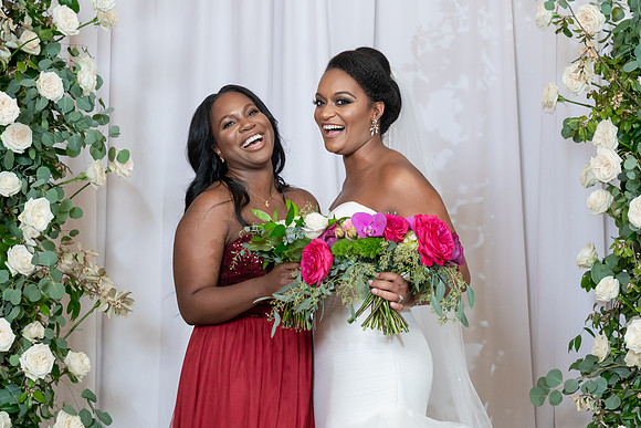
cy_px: 195
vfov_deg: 19.0
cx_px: 357
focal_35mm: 72
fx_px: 1278
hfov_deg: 28.1
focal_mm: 64
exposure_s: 1/200
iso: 2000
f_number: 5.6
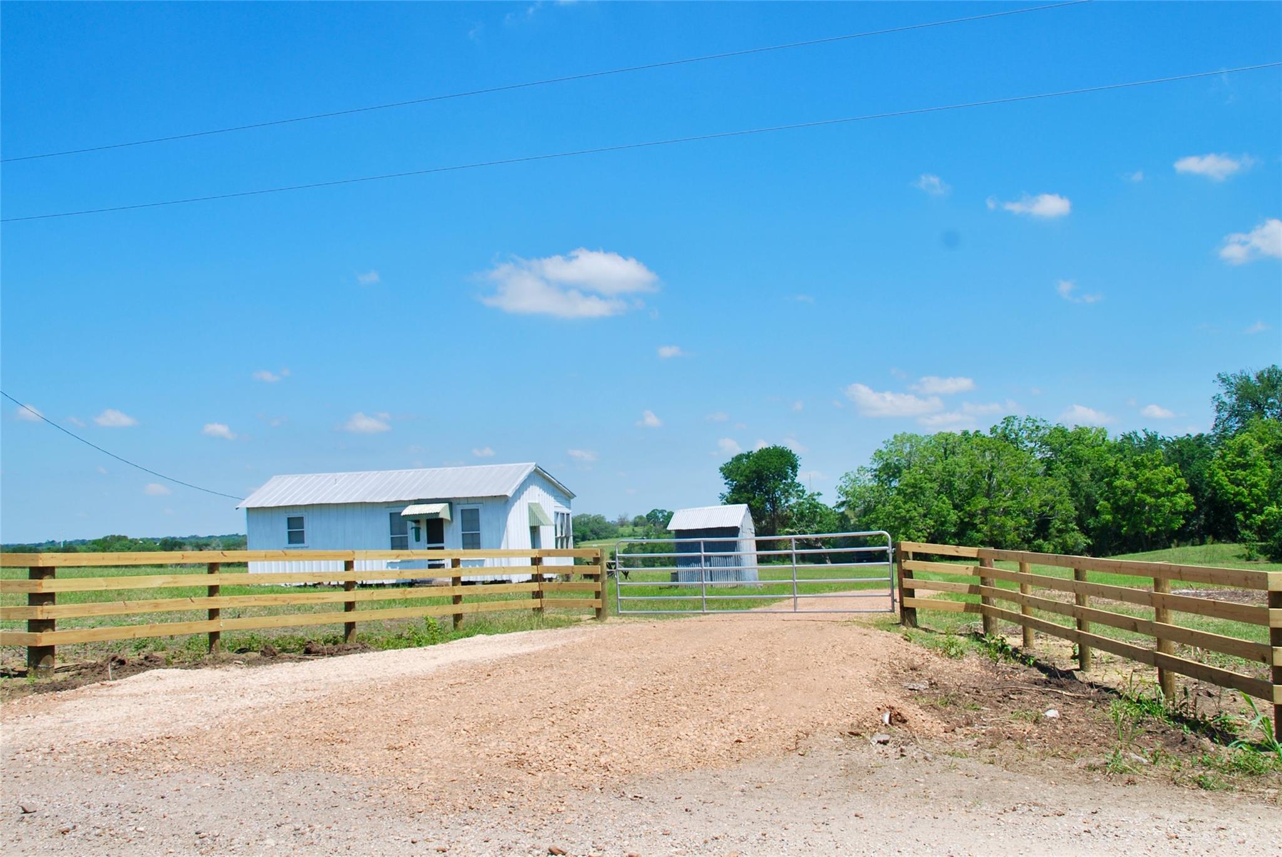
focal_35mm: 33
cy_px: 428
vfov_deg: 40.0
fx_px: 1176
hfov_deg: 57.2
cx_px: 641
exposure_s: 1/250
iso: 100
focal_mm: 22
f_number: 8
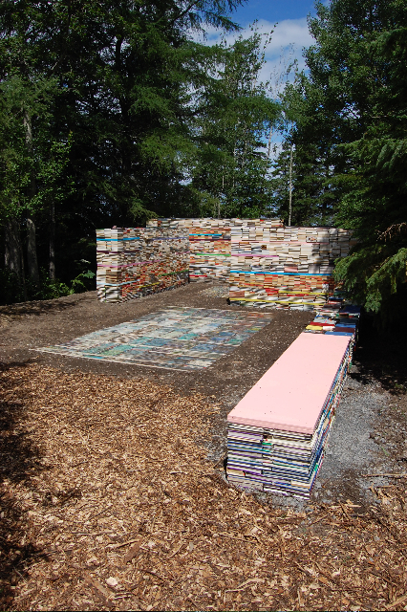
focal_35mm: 27
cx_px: 204
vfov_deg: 67.4
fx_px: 458
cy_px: 306
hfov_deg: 47.9
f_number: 10
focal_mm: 18
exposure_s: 1/400
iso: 200
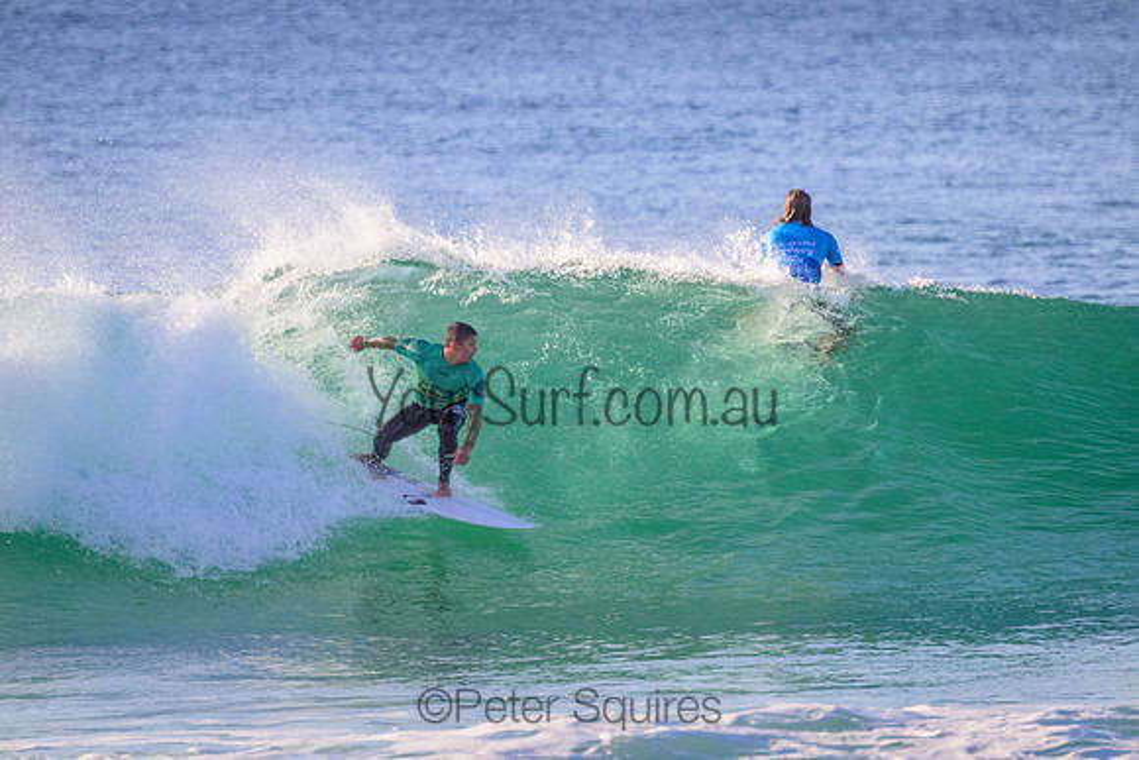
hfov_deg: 2.6
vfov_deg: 1.7
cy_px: 380
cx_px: 570
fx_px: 25316
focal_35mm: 800
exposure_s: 1/2000
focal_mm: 800
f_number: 11
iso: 2800
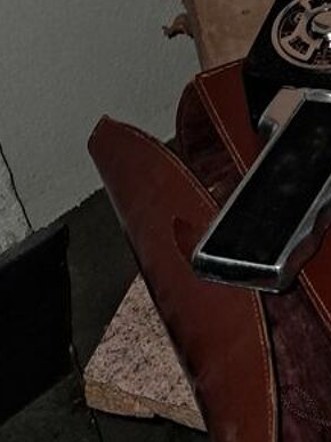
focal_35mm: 93
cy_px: -182
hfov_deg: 14.8
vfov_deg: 19.0
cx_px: 486
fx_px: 1186
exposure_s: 1/60
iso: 160
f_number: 1.8
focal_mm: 4
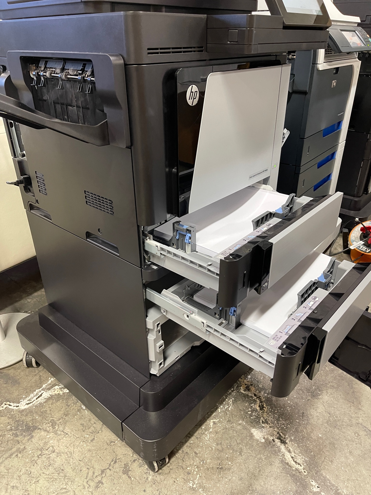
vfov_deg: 67.3
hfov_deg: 53.0
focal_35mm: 26
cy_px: 248
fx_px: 372
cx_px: 186
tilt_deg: -28.7
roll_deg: +1.6
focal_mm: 5.1
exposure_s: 1/50
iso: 400
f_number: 1.6
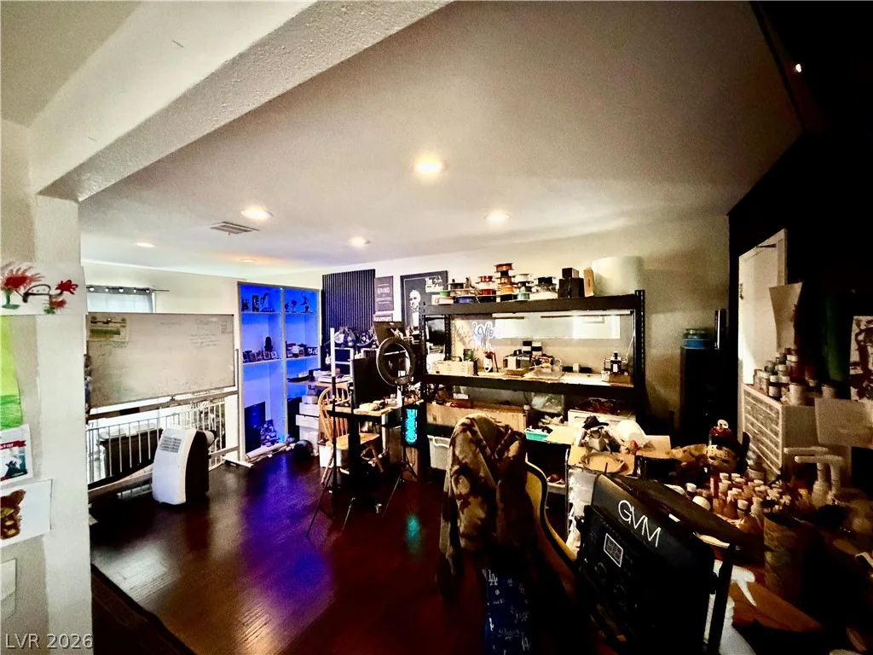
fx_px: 353
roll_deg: +0.9
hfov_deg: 102.1
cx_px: 436
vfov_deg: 85.7
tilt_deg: -1.9
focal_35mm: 14
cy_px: 328
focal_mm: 2.22
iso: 1600
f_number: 2.2
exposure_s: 1/30
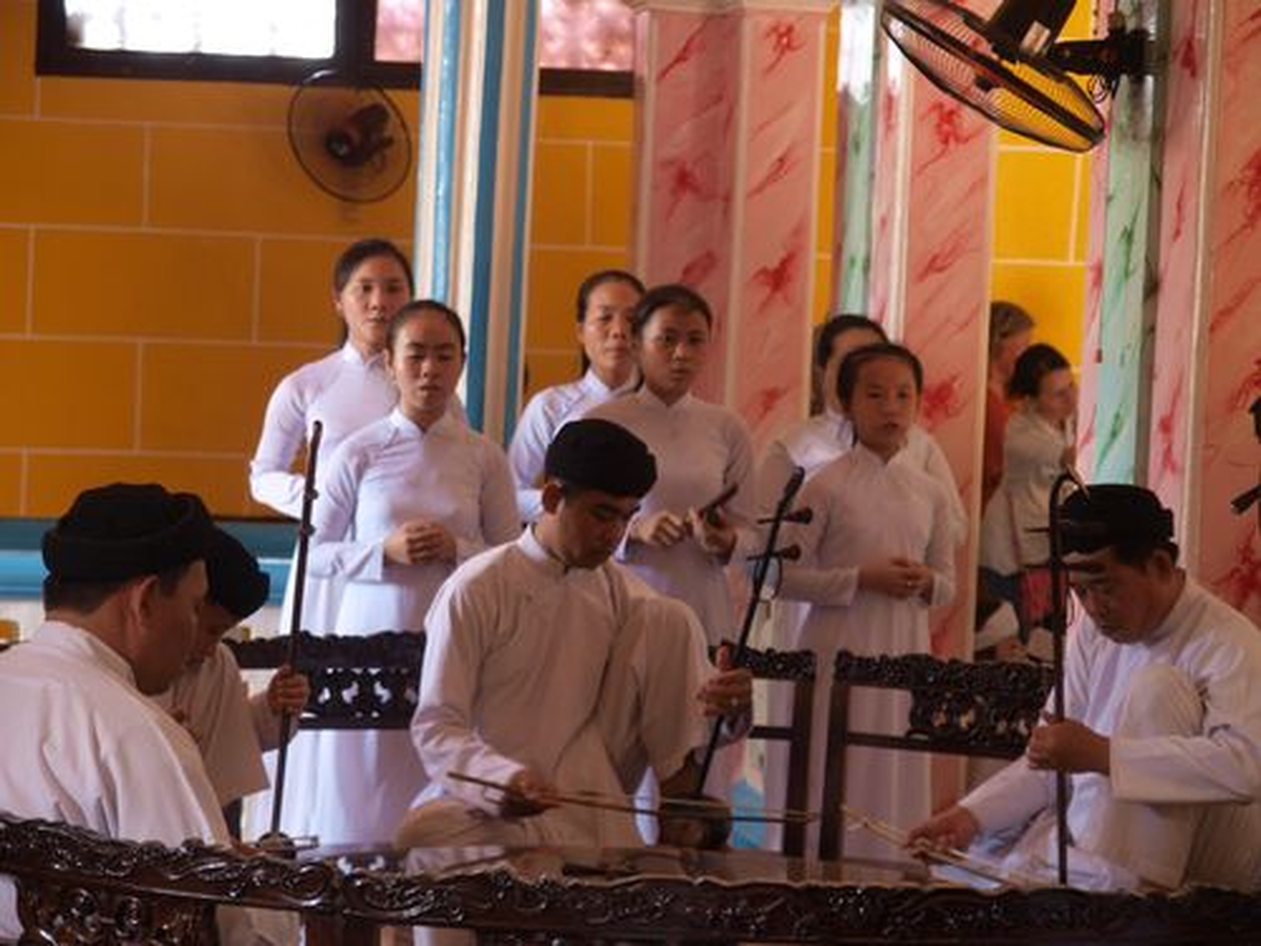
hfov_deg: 18.2
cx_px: 630
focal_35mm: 108
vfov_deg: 13.7
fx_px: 3934
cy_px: 473
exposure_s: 1/30
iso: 400
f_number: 3.5
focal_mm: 54
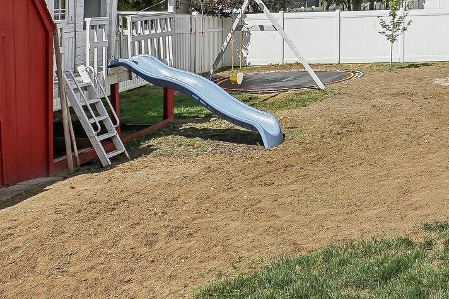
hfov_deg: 36.7
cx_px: 484
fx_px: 574
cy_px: -24
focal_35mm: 46
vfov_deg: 27.0
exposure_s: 1/500
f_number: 8
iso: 100
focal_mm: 16
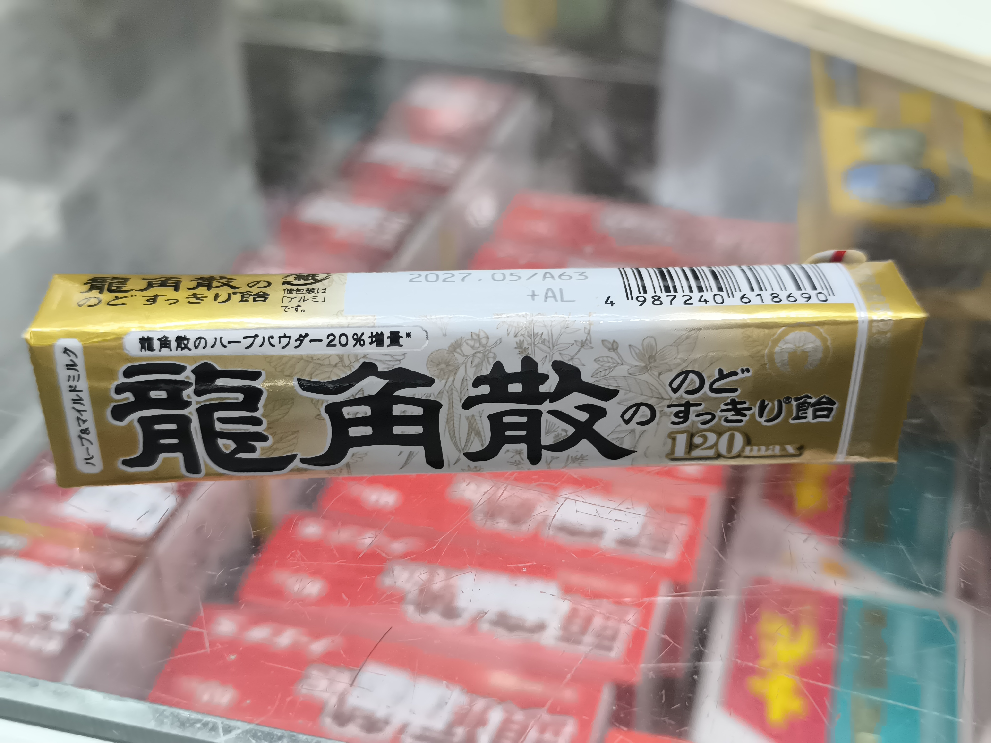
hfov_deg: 41.2
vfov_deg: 31.5
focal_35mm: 46
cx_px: 496
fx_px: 1317
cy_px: 372
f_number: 1.65
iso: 200
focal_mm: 6.14
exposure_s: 1/100
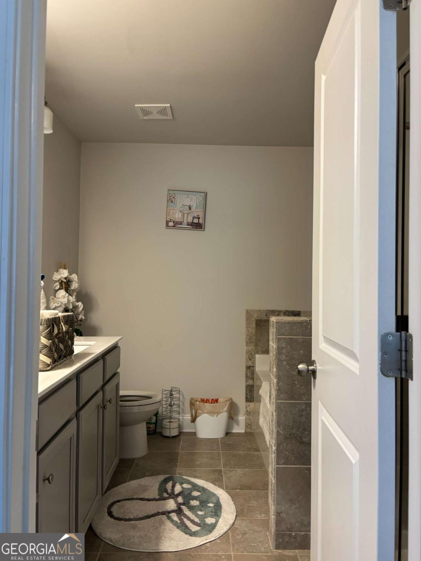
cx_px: 210
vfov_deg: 67.3
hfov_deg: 53.1
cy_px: 280
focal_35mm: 26
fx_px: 422
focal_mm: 5.96
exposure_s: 1/60
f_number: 1.6
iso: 200
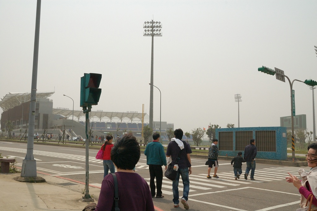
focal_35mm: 39
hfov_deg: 49.6
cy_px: 106
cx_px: 158
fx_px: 343
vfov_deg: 34.2
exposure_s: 1/1250
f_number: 9
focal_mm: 26
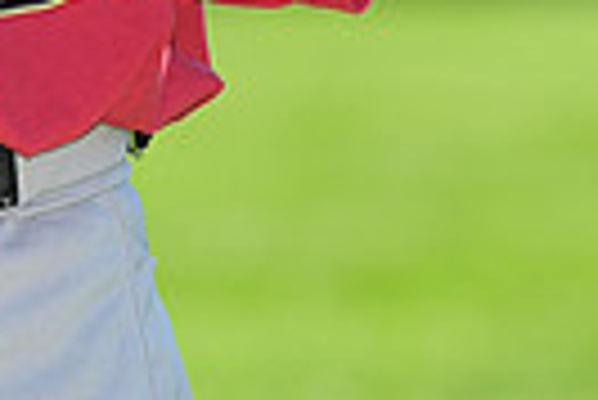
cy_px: -458
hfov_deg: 2.8
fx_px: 12305
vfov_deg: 1.9
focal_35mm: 740
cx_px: -130
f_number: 4.5
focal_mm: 170
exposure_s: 1/640
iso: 200
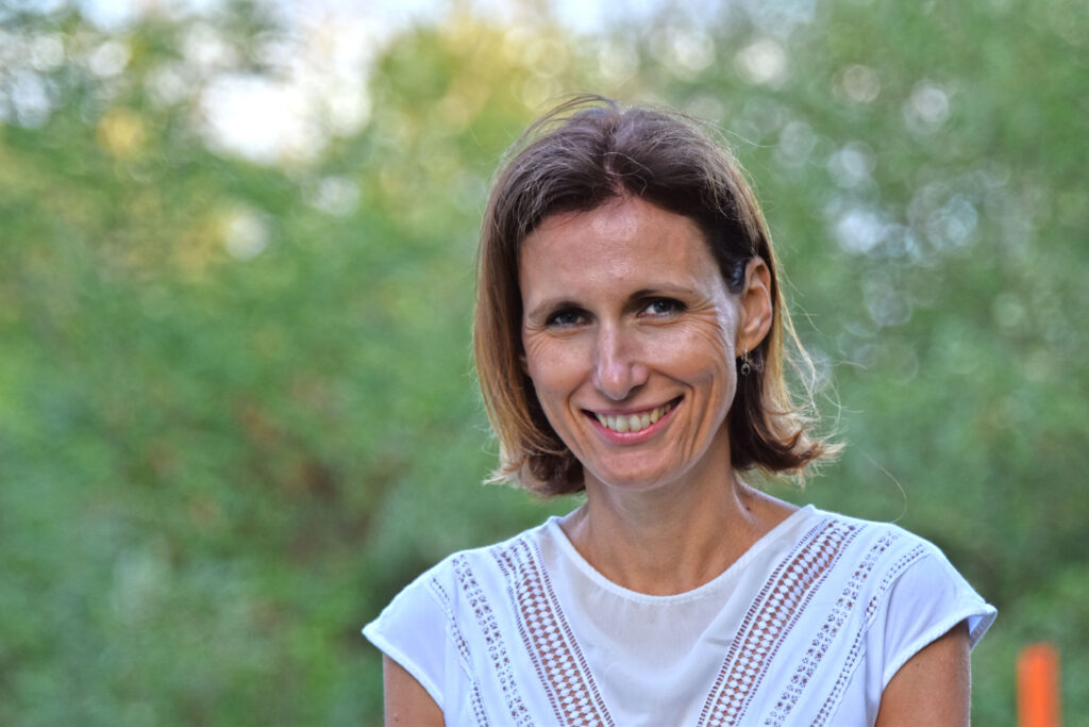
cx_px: 544
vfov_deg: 5.4
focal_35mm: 255
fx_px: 7714
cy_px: 364
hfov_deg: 8.1
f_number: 5.3
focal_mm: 170
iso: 500
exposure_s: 1/200
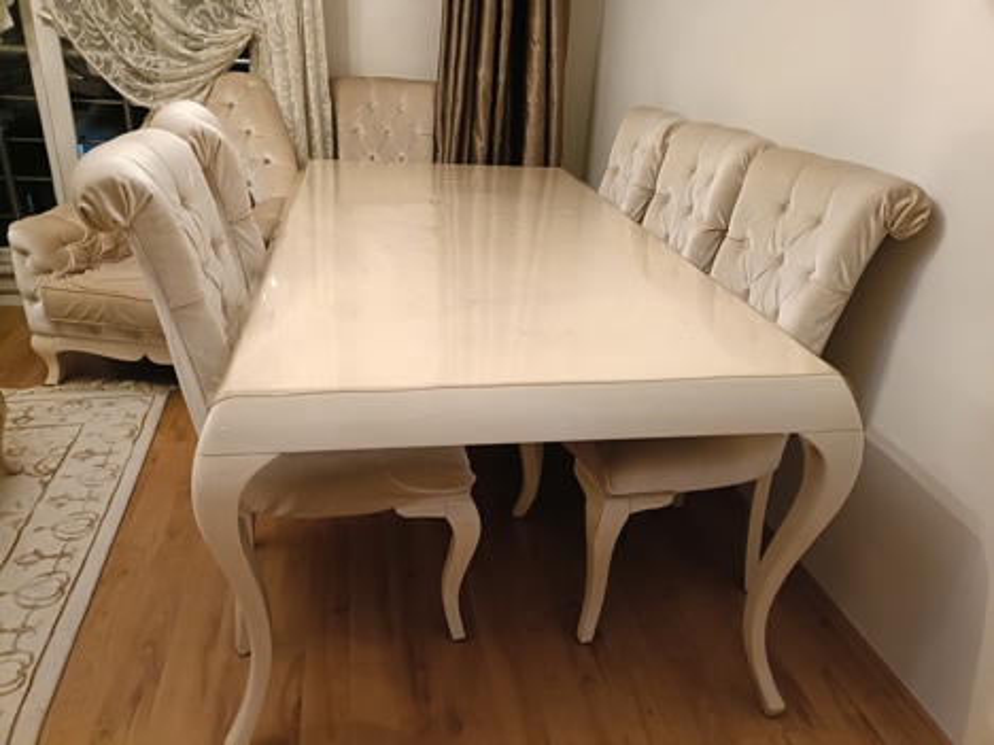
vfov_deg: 54.9
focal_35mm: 25
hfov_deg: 69.4
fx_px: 718
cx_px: 497
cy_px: 372
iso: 2500
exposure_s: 1/25
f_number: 1.7
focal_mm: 4.7
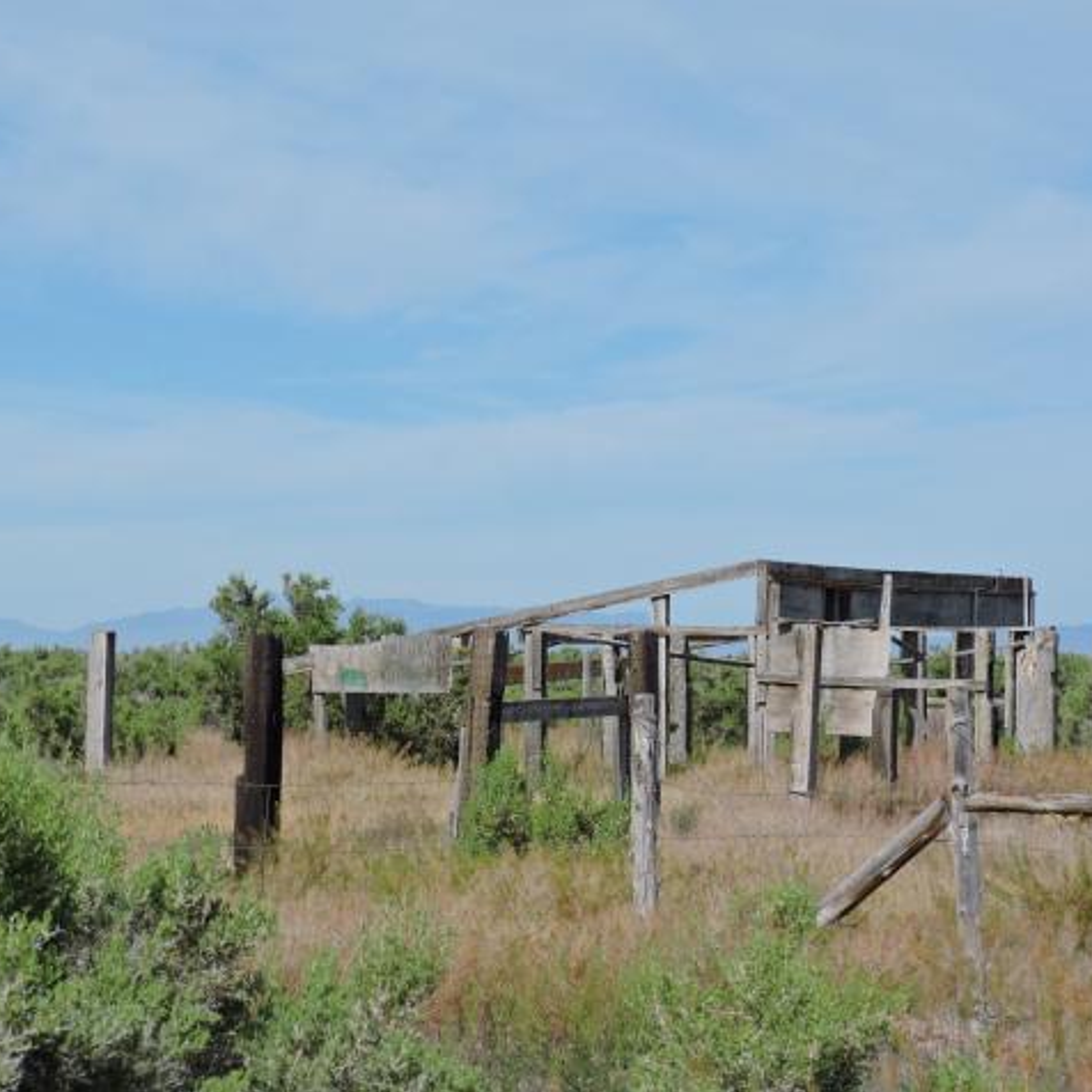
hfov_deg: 16.3
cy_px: 544
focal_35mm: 107
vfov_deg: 16.3
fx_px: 3819
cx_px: 551
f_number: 4.1
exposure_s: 1/1250
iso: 100
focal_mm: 16.1
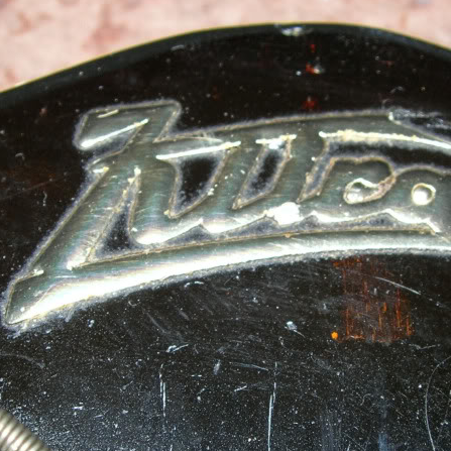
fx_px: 1135
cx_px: 265
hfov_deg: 22.4
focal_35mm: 77
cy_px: 262
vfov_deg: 22.5
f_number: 4.8
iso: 64
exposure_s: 1/60
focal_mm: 7.8
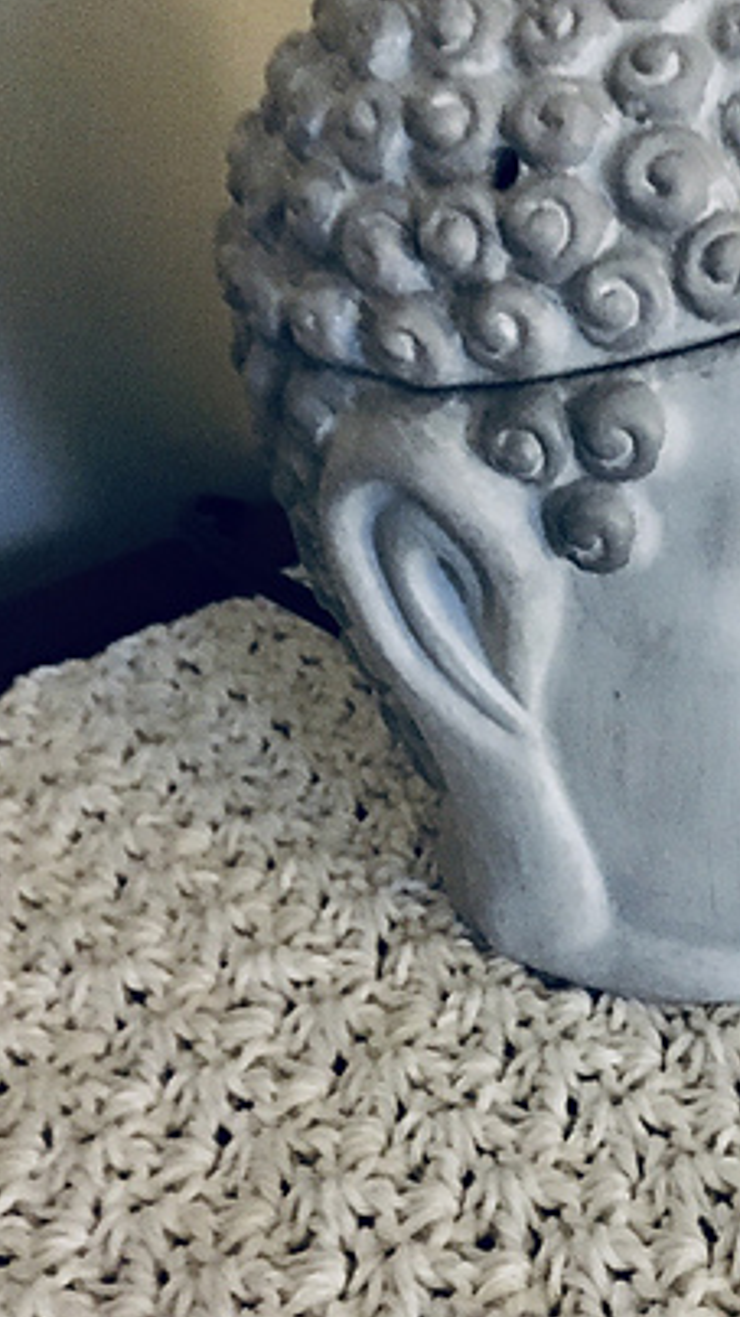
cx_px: 688
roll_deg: +1.2
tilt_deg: -31.9
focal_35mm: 50
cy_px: 668
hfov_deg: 23.2
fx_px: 1746
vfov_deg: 41.3
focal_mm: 4.15
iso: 1000
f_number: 2.2
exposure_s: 1/15
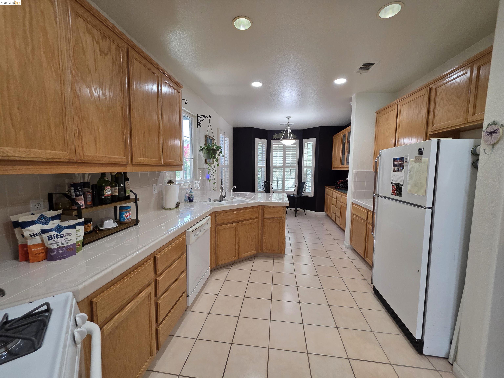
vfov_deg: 89.9
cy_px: 189
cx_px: 252
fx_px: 189
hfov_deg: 106.2
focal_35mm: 13
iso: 250
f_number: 1.9
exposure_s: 1/120
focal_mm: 2.2
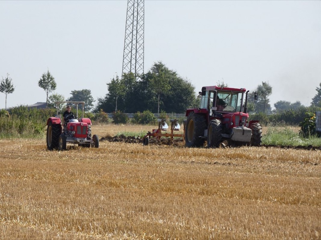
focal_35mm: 372
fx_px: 3450
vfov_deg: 4.0
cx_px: 160
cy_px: 120
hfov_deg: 5.3
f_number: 5.6
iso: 80
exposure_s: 1/320
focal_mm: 66.7
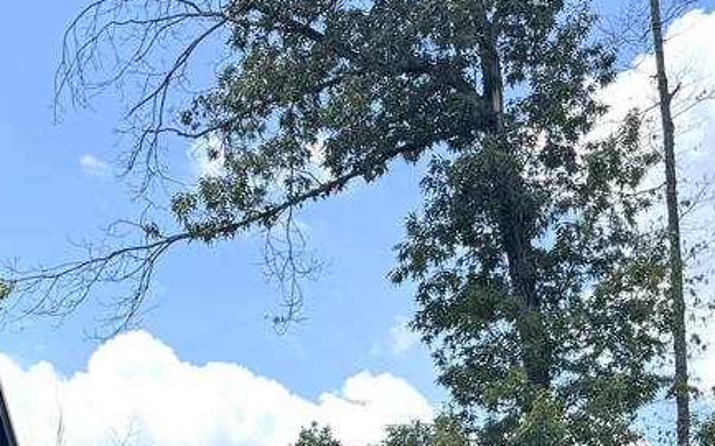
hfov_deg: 25.2
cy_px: 808
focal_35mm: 80
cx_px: 108
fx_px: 1558
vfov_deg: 14.3
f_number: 1.78
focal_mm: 6.76
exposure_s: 1/2174
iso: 80
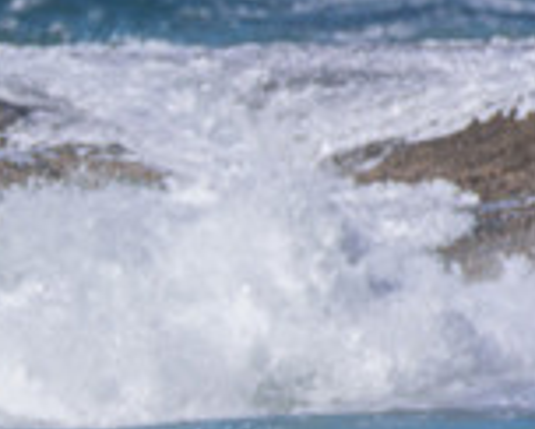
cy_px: 673
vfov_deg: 0.6
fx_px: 42474
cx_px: -412
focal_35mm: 2679
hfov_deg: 0.7
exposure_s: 1/2000
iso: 200
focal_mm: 500
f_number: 5.6
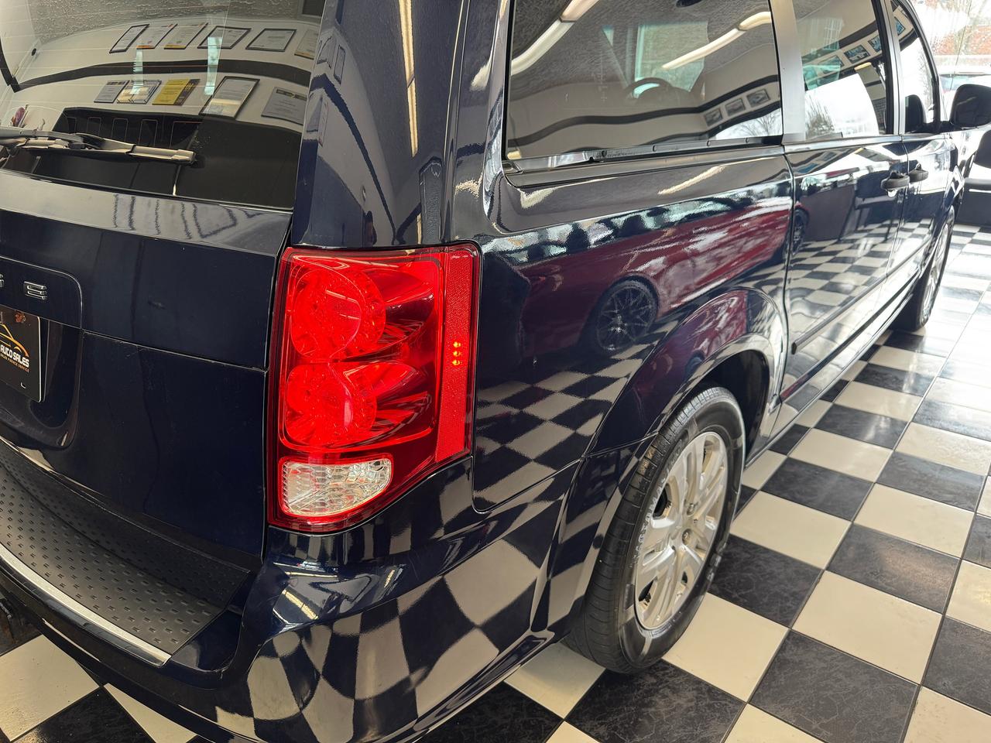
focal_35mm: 24
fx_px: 687
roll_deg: +0.2
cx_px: 496
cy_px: 372
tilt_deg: -22.0
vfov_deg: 56.8
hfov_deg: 71.6
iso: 125
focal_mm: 6.76
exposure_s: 1/60
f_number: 1.78
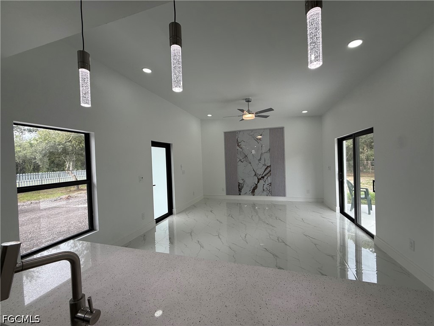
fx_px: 176
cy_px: 163
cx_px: 217
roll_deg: +1.6
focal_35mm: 14
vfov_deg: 85.7
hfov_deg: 102.1
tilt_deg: -0.7
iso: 64
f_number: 2.2
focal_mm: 2.22
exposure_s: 1/247
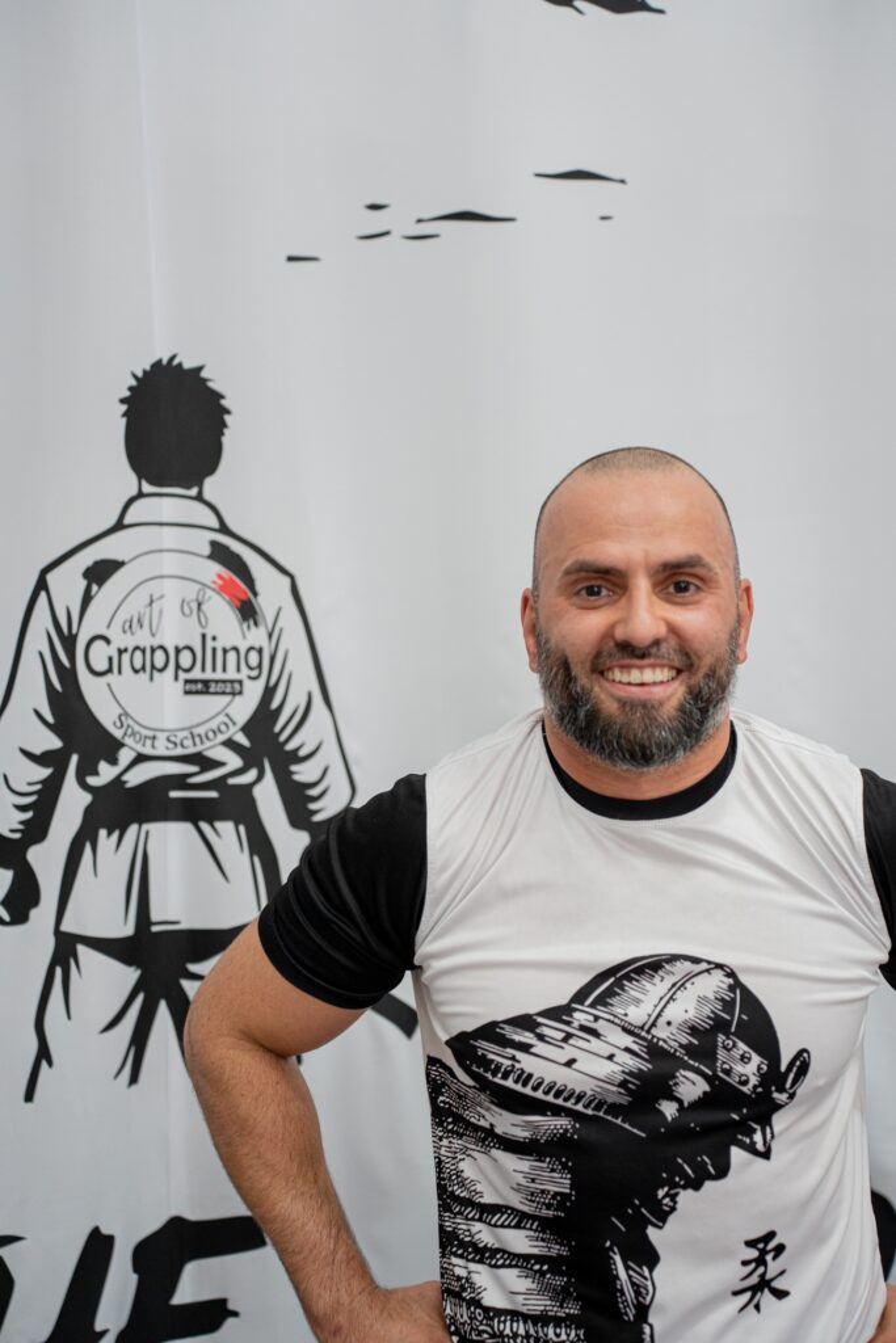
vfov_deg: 40.3
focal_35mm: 49
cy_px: 672
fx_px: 1829
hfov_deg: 27.5
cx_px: 448
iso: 1000
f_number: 2.8
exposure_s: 1/60
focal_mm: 49
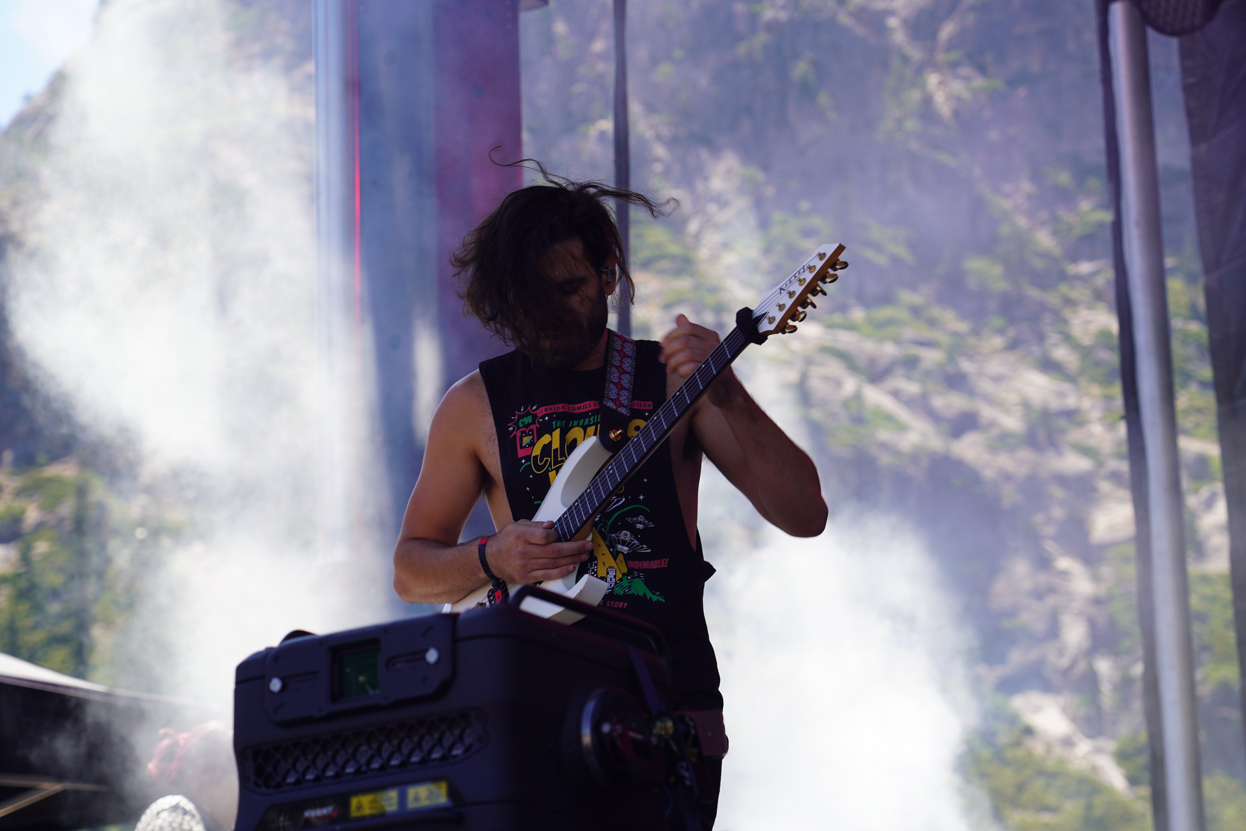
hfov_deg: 19.5
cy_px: 416
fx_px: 3634
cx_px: 623
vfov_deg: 13.0
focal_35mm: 105
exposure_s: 1/160
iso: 100
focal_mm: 105
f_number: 5.6
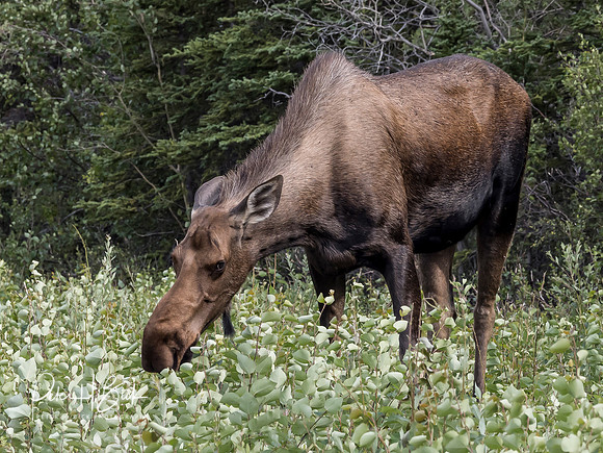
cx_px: 271
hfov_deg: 4.2
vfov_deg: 3.2
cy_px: 157
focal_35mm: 467
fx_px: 8139
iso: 400
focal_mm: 150
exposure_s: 1/400
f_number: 8
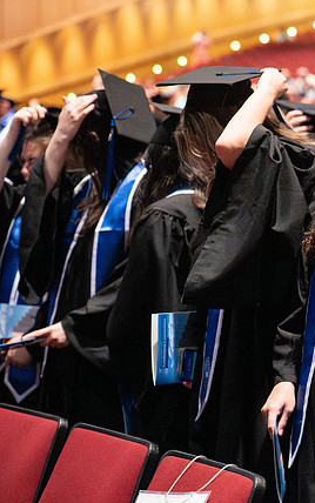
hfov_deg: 10.0
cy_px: 286
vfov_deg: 16.2
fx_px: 1770
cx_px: 416
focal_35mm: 129
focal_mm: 70
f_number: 2.8
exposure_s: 1/250
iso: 6400
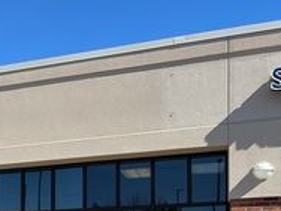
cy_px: 261
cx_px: -52
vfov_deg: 19.9
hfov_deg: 25.4
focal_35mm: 69
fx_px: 560
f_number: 1.5
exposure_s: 1/4444
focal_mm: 5.7
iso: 50
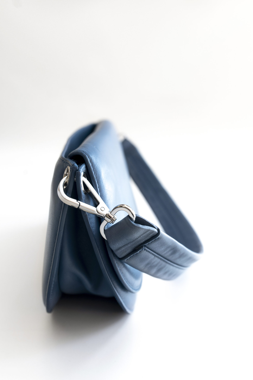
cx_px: 126
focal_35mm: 35
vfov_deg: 54.5
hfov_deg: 37.8
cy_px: 190
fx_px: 369
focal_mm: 35
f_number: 5.6
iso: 400
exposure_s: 1/25
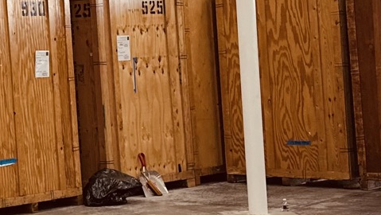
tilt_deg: +1.6
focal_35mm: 120
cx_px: -213
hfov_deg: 16.1
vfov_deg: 10.1
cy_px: 28
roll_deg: +4.0
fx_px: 1213
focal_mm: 6.86
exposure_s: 1/120
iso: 160
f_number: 1.78
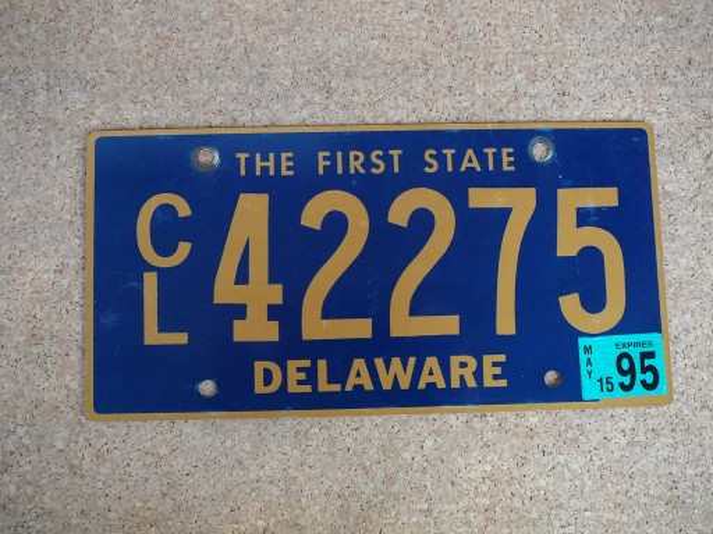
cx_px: 356
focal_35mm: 35
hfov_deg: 52.6
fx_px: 721
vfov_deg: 40.7
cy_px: 267
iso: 100
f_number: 2.8
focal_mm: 5.2
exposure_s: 1/50
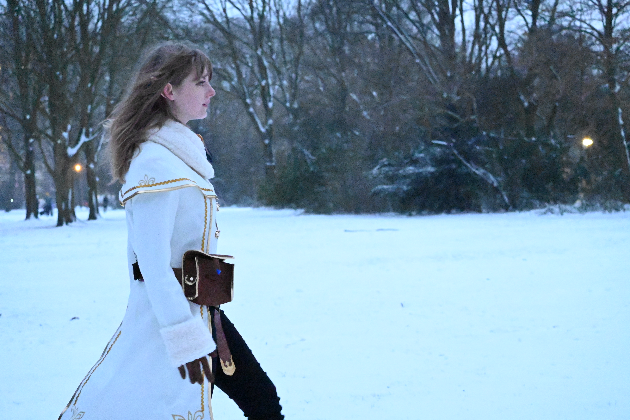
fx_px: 1312
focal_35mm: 75
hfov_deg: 27.0
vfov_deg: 18.2
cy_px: 210
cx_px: 315
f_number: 5
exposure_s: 1/50
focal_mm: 50
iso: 45600
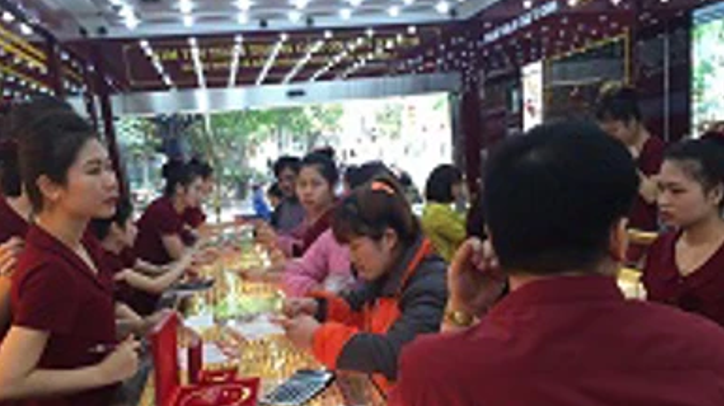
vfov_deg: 36.3
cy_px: 269
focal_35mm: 32
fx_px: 614
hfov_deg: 61.1
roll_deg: +4.7
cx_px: 363
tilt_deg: -10.3
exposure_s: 1/120
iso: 50
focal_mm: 4.15
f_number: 2.2
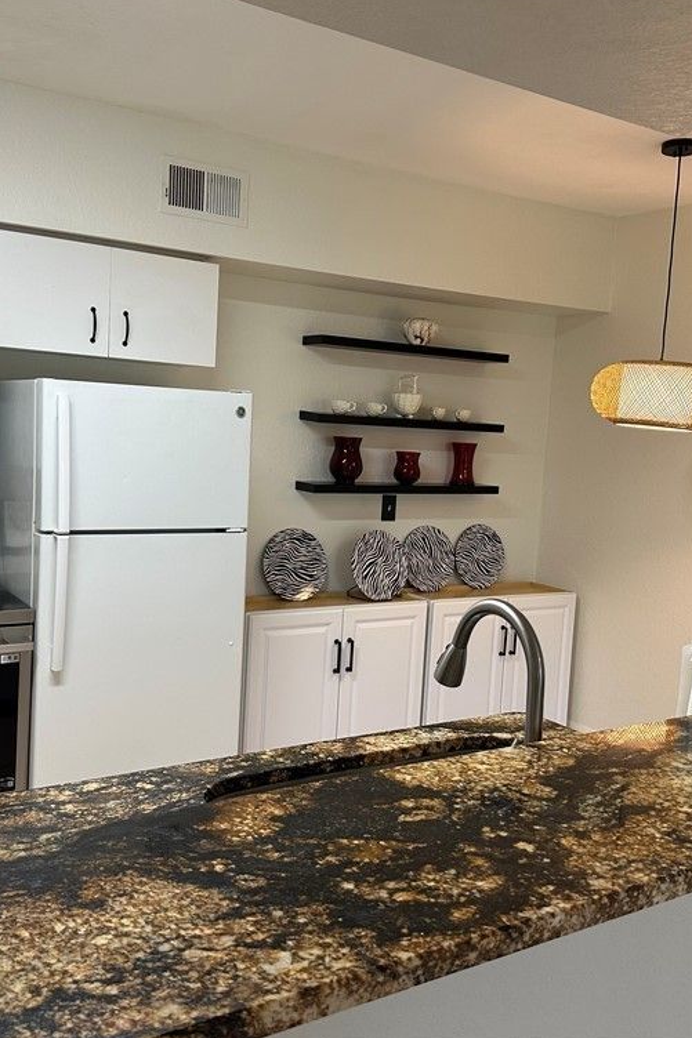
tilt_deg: -5.9
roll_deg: -3.2
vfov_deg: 55.8
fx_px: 981
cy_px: 516
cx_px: 343
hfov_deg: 38.9
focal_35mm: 34
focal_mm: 6.86
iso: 160
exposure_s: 1/120
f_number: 1.78
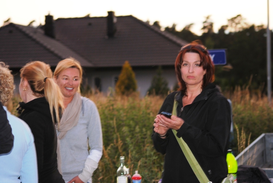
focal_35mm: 129
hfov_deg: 15.9
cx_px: 136
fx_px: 979
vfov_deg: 10.7
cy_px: 92
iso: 200
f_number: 4
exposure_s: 1/60
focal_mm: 86
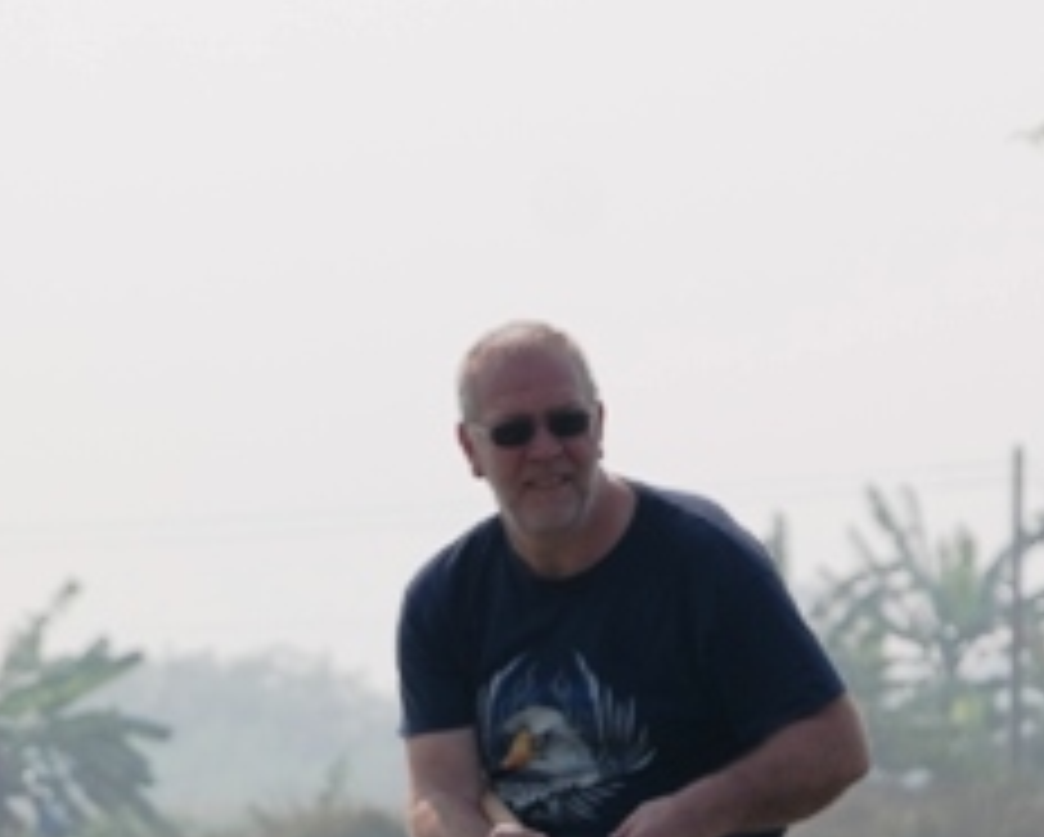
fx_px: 15988
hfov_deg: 3.7
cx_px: 572
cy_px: 812
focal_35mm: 517
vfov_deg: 3.0
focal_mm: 130
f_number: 7.1
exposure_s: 1/500
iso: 100
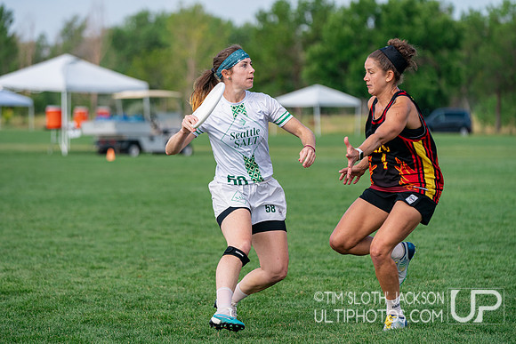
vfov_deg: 8.1
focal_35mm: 170
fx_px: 2437
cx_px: 258
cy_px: 172
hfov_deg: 12.1
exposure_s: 1/3200
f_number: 4
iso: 640
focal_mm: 170
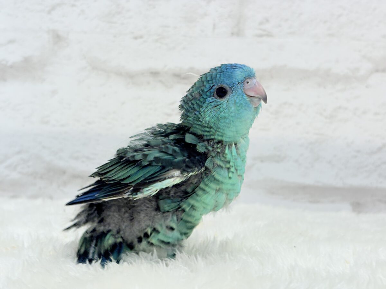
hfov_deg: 36.8
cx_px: 193
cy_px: 144
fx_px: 580
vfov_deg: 28.0
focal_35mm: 52
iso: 80
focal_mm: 5.96
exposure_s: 1/100
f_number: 1.6
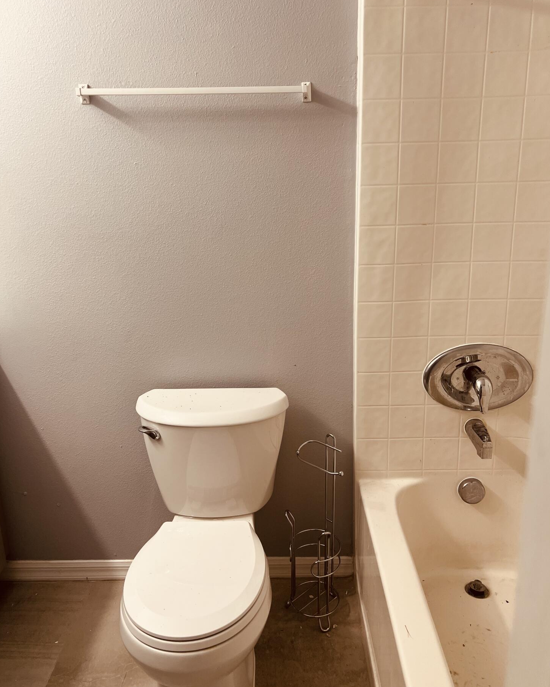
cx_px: 275
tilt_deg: -13.5
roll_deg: +1.1
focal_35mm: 28
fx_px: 570
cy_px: 325
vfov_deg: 62.2
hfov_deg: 51.5
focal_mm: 5.7
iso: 80
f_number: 1.5
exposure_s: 1/60
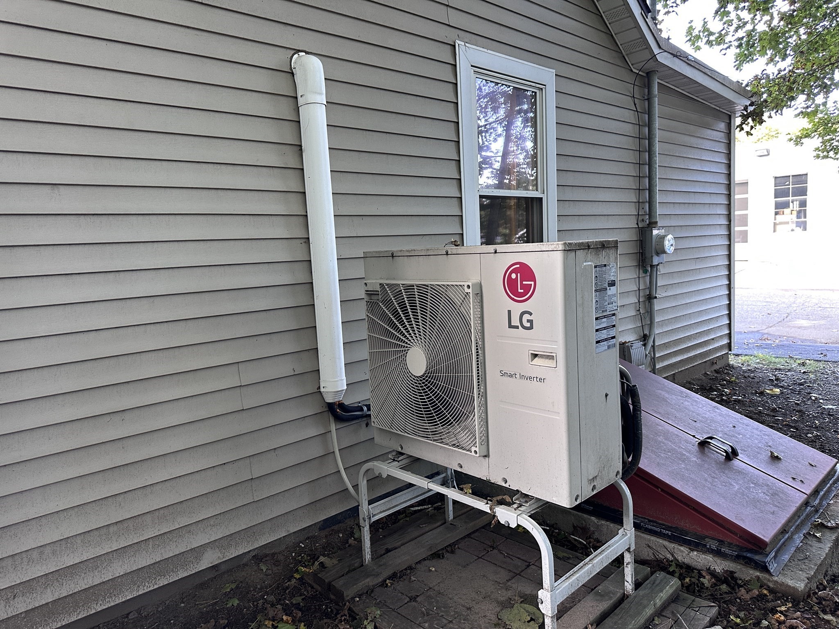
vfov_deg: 56.8
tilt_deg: -6.4
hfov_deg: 71.6
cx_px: 420
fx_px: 582
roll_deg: +2.8
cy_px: 314
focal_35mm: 24
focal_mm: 6.86
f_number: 1.78
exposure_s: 1/117
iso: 250
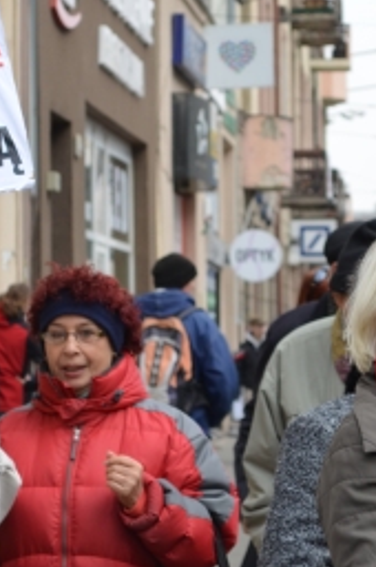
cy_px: 275
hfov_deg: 7.1
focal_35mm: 193
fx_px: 3034
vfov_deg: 10.7
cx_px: 205
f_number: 6.3
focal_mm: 55
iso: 200
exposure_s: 1/160
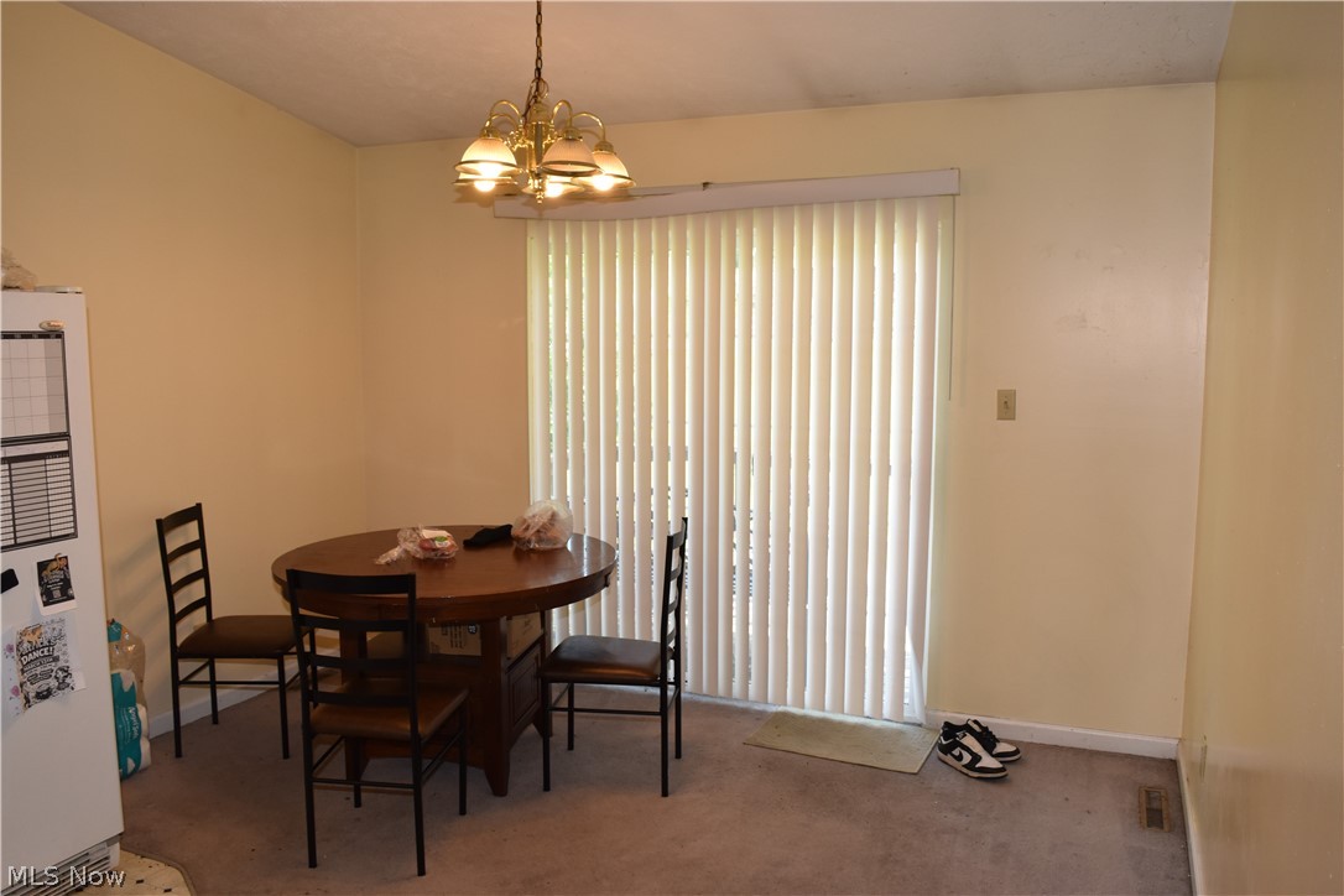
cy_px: 448
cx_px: 672
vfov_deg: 47.9
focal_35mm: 27
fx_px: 1008
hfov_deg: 67.4
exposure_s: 1/125
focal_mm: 18
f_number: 5.6
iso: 560
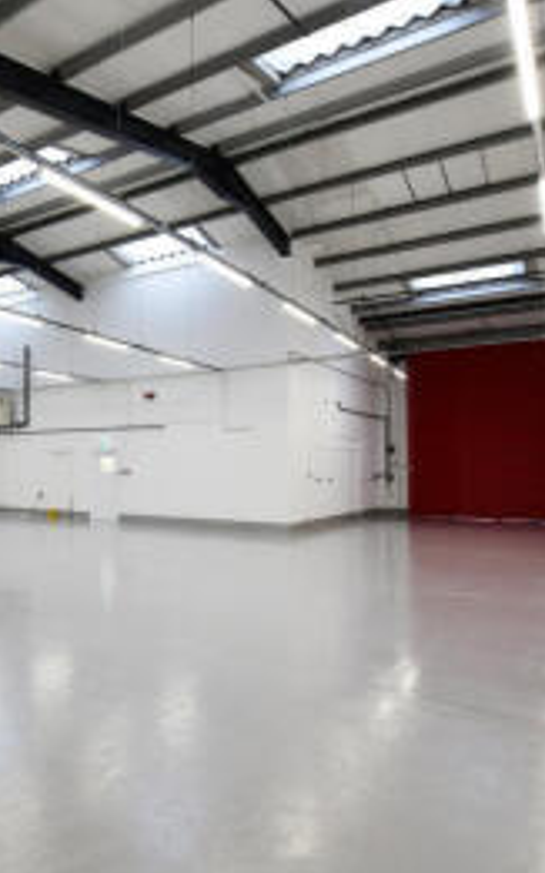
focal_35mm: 26
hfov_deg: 43.0
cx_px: 40
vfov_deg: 70.4
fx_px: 618
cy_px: 447
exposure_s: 1/25
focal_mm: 14
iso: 800
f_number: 13
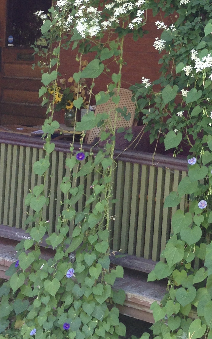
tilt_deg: -0.2
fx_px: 767
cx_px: 182
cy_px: 83
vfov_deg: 24.6
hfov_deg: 15.6
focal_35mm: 83
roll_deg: -3.3
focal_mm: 4.12
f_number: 2.4
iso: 80
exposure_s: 1/120
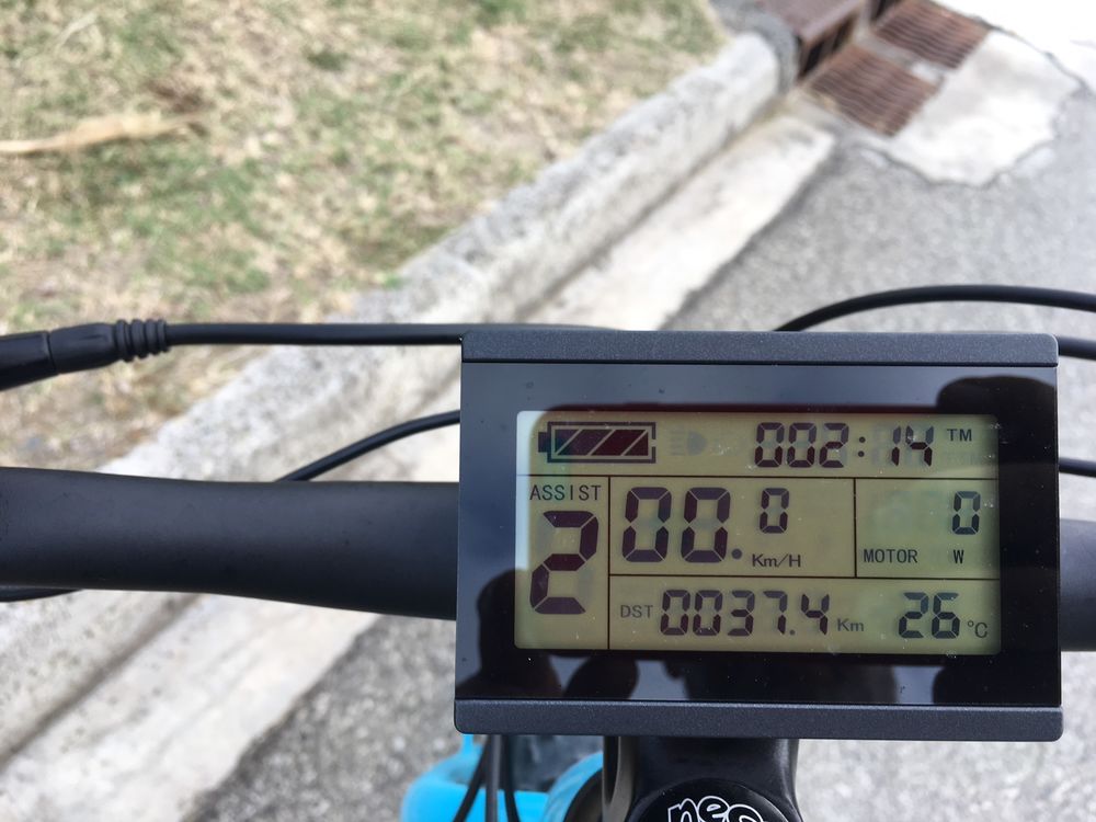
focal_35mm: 29
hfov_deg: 61.7
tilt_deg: -45.6
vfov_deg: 48.2
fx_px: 918
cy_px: 411
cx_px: 548
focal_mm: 4.15
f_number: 2.2
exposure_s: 1/176
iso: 25
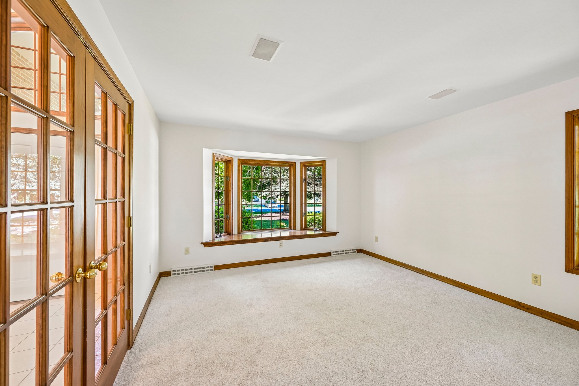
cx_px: 290
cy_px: 193
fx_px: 225
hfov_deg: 104.3
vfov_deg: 81.2
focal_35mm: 14
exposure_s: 1/6
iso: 400
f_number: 8
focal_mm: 14
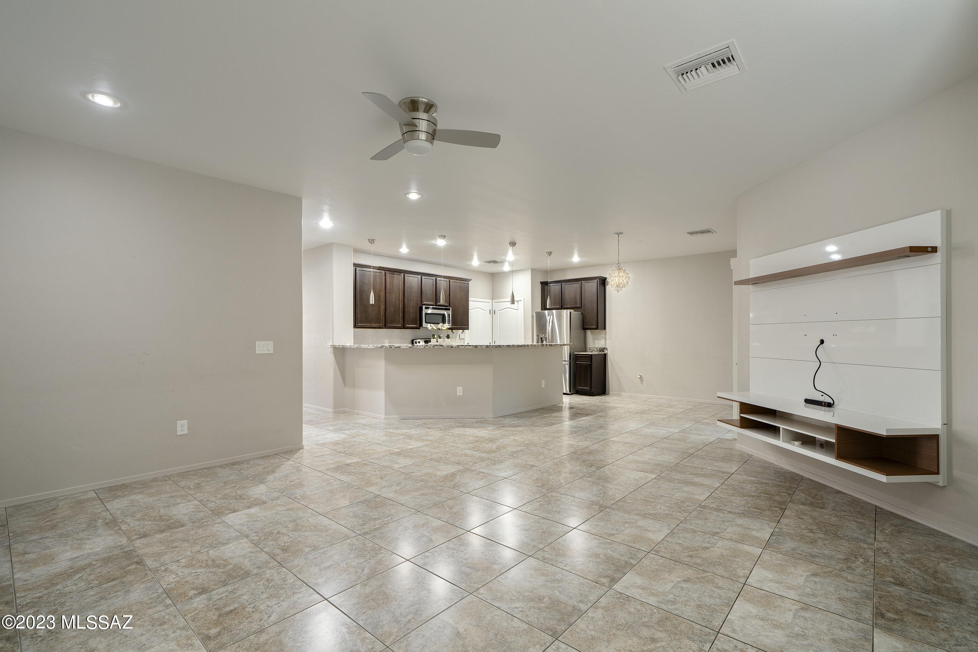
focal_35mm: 15
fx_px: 407
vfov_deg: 77.3
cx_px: 489
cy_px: 326
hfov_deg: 100.4
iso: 200
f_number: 7.1
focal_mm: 15
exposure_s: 1
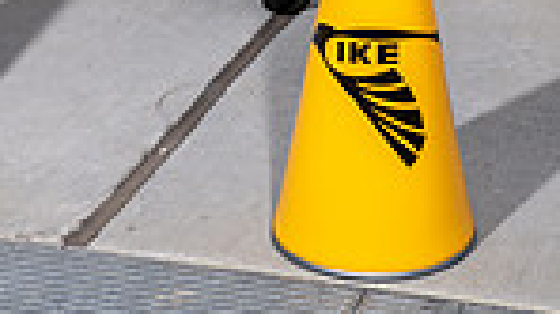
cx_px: 352
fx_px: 2359
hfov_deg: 13.5
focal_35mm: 159
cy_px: -443
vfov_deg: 7.2
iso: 100
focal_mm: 50
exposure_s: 1/320
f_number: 7.1
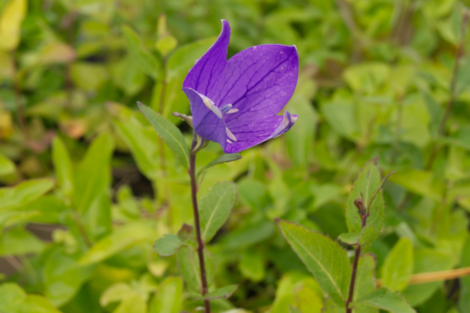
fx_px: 1077
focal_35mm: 82
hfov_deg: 24.6
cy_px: 156
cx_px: 235
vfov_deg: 16.6
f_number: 13
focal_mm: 55
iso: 500
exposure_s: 1/100
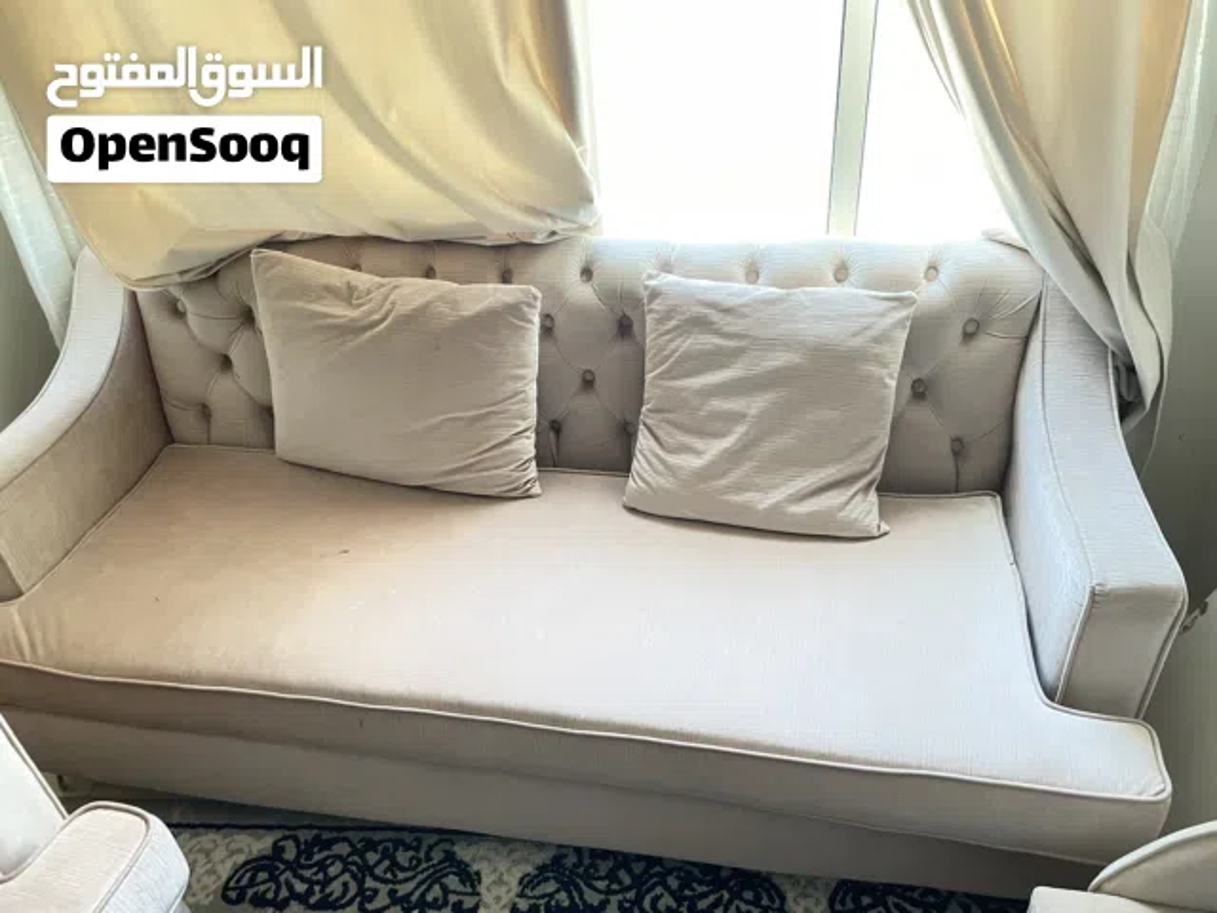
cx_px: 608
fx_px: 914
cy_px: 456
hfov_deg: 67.3
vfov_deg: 53.1
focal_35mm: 26
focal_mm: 4.2
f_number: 1.6
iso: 500
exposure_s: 1/60
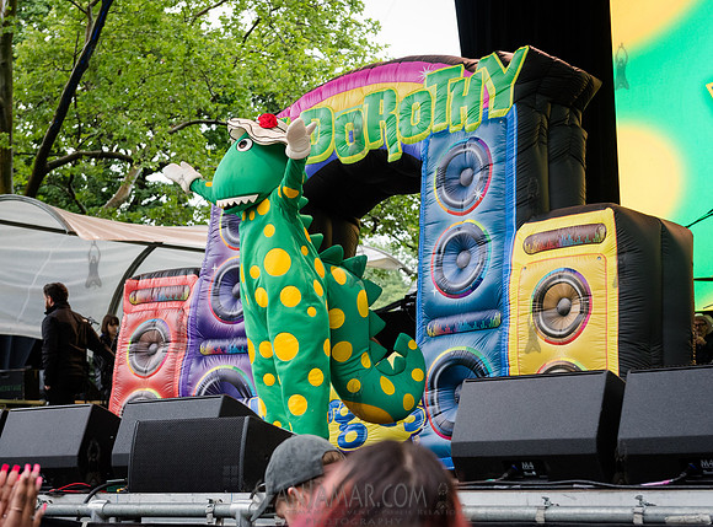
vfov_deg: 19.9
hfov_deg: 26.7
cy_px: 219
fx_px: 1502
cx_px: 352
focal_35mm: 73
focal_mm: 58
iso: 2000
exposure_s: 1/640
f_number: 4.5
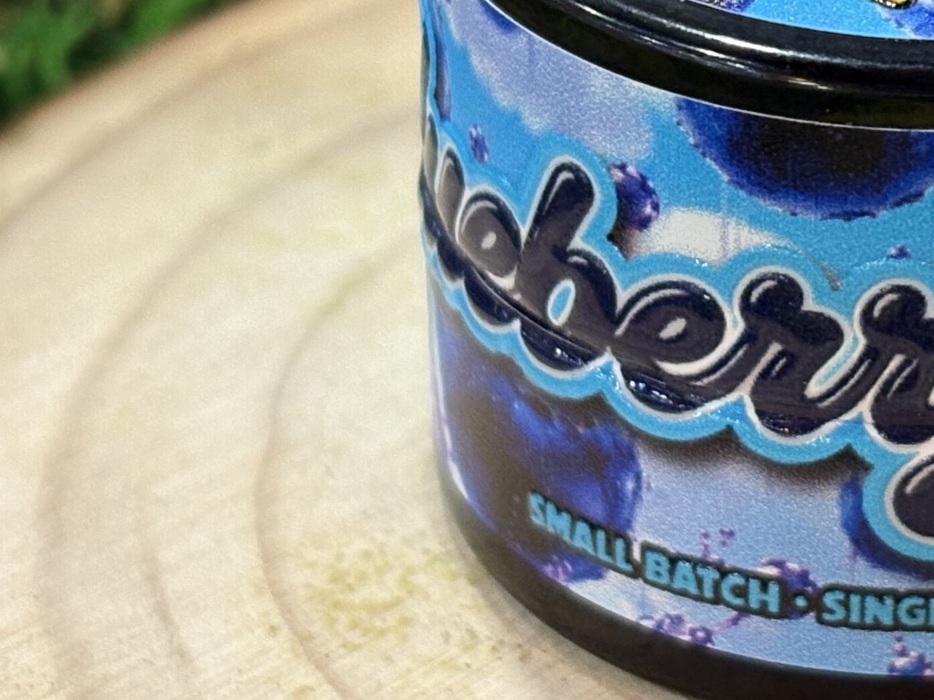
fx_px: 4047
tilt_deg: -32.6
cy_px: 240
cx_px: 950
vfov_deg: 9.9
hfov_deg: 13.0
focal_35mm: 150
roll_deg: -1.7
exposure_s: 1/40
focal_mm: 5.96
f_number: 1.6
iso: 200
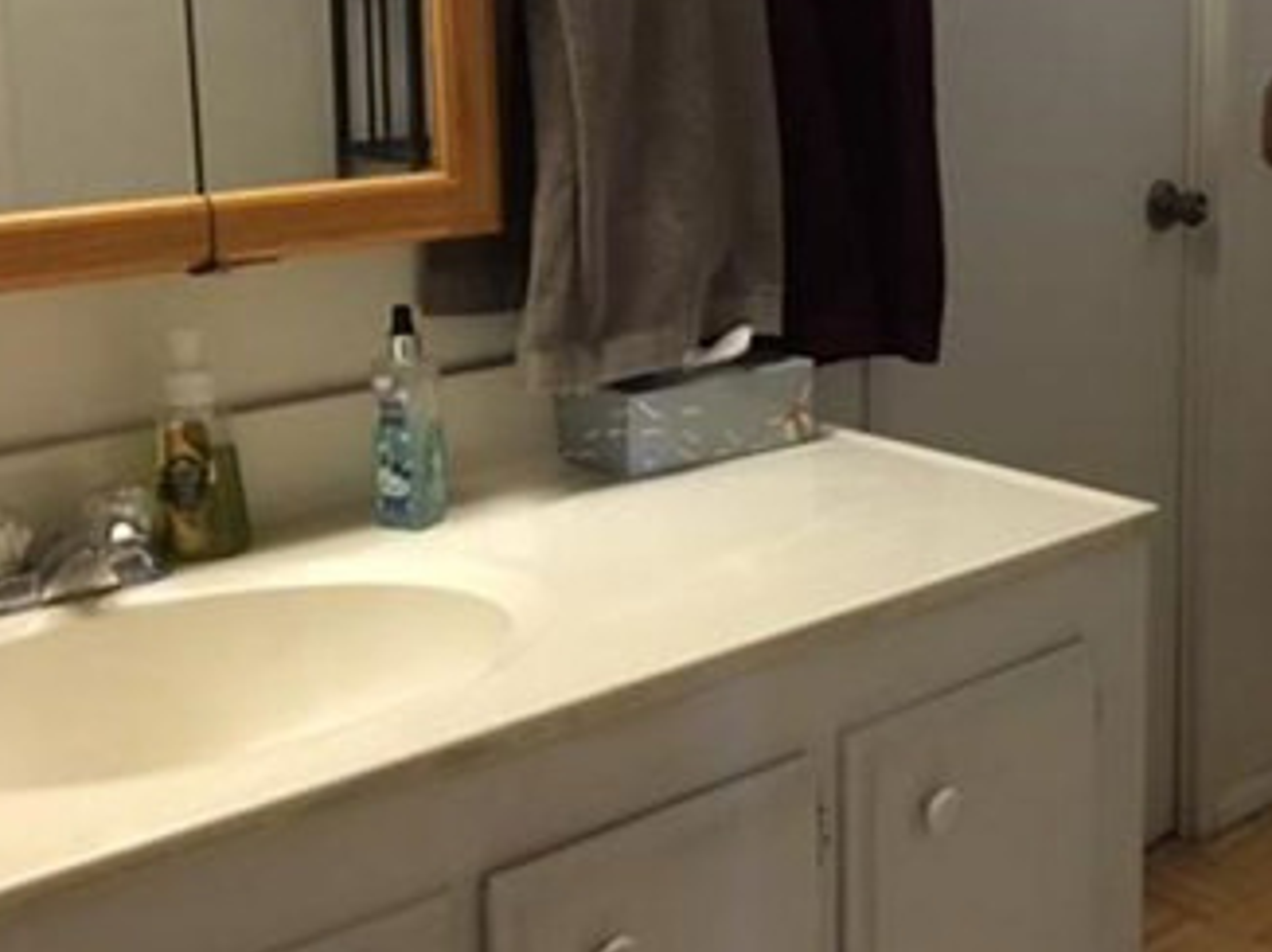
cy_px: 367
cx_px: 995
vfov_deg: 25.6
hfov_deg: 33.0
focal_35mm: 57
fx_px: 2093
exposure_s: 1/17
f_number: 2.2
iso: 200
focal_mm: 4.15
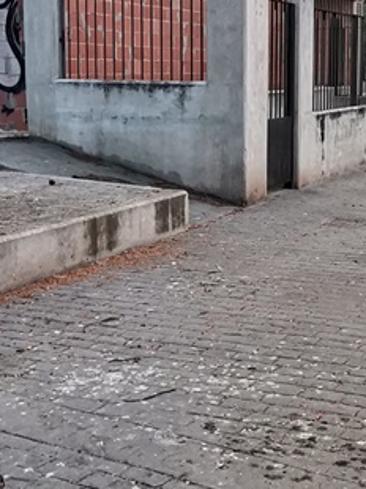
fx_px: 960
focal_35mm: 68
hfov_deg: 21.4
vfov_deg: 28.5
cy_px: 203
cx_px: 285
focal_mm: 4.75
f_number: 1.8
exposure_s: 1/100
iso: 200
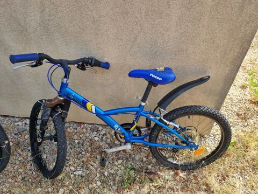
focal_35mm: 26
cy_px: 97
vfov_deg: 53.1
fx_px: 194
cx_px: 129
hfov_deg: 67.3
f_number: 1.8
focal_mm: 5.4
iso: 50
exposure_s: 1/499
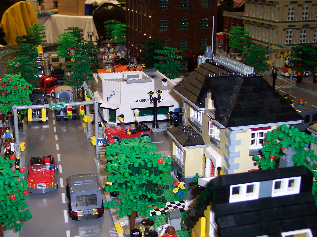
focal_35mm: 46
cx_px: 126
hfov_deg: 41.1
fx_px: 421
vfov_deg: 31.5
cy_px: 116
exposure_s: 1/30
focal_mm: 8
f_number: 2.8
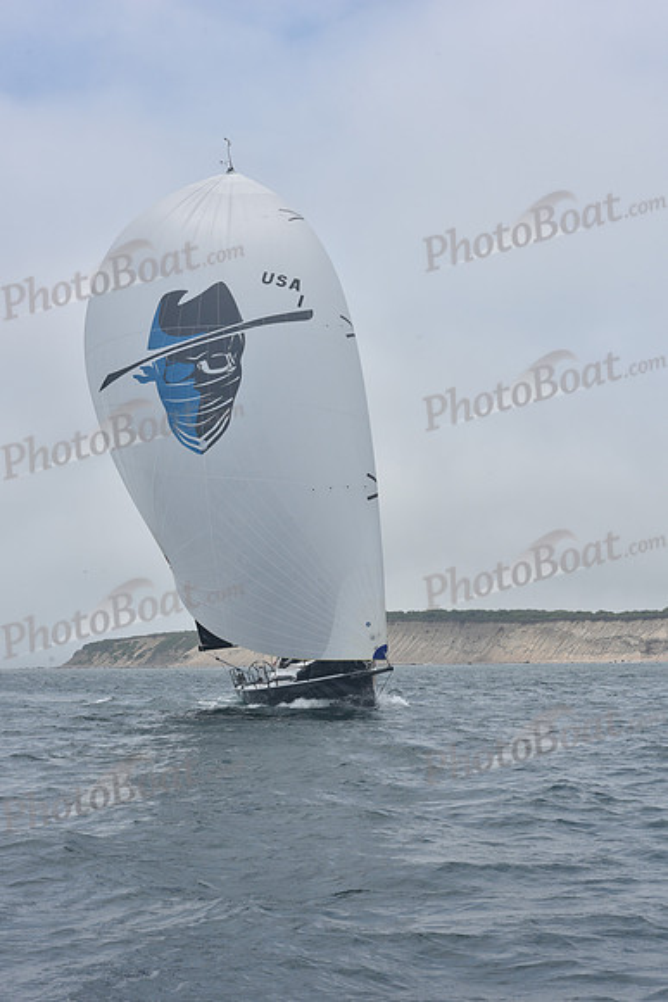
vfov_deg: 28.8
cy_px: 501
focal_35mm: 70
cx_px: 334
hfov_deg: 19.5
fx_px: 1947
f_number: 11
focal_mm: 70
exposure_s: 1/800
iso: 250
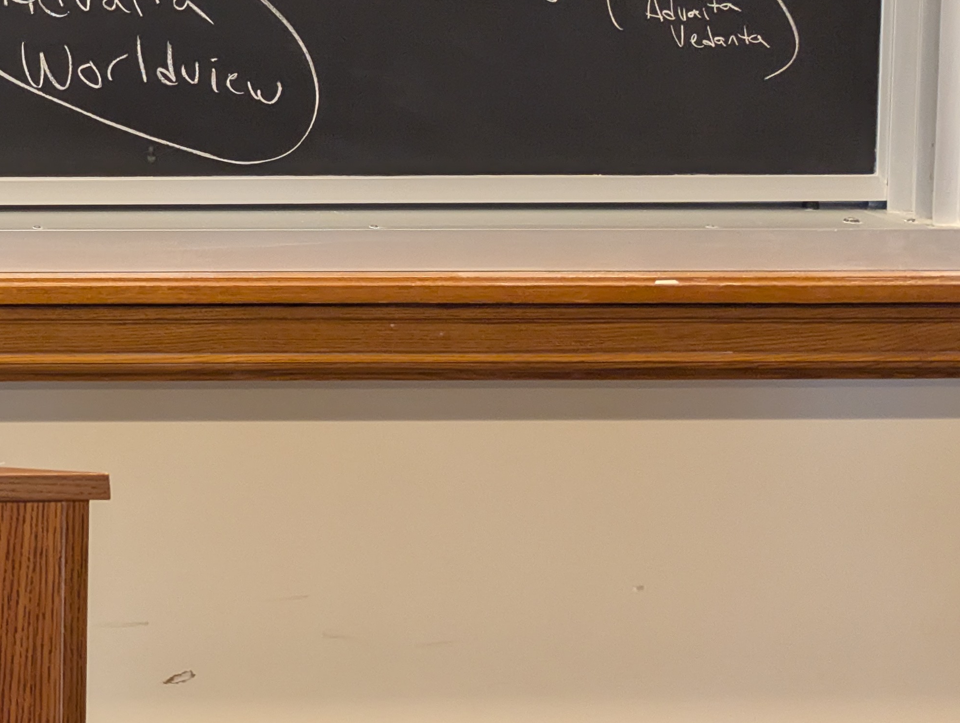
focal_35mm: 99
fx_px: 2749
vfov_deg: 14.6
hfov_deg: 15.6
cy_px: -113
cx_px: -981
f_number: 1.68
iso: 155
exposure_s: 1/140
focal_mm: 6.9
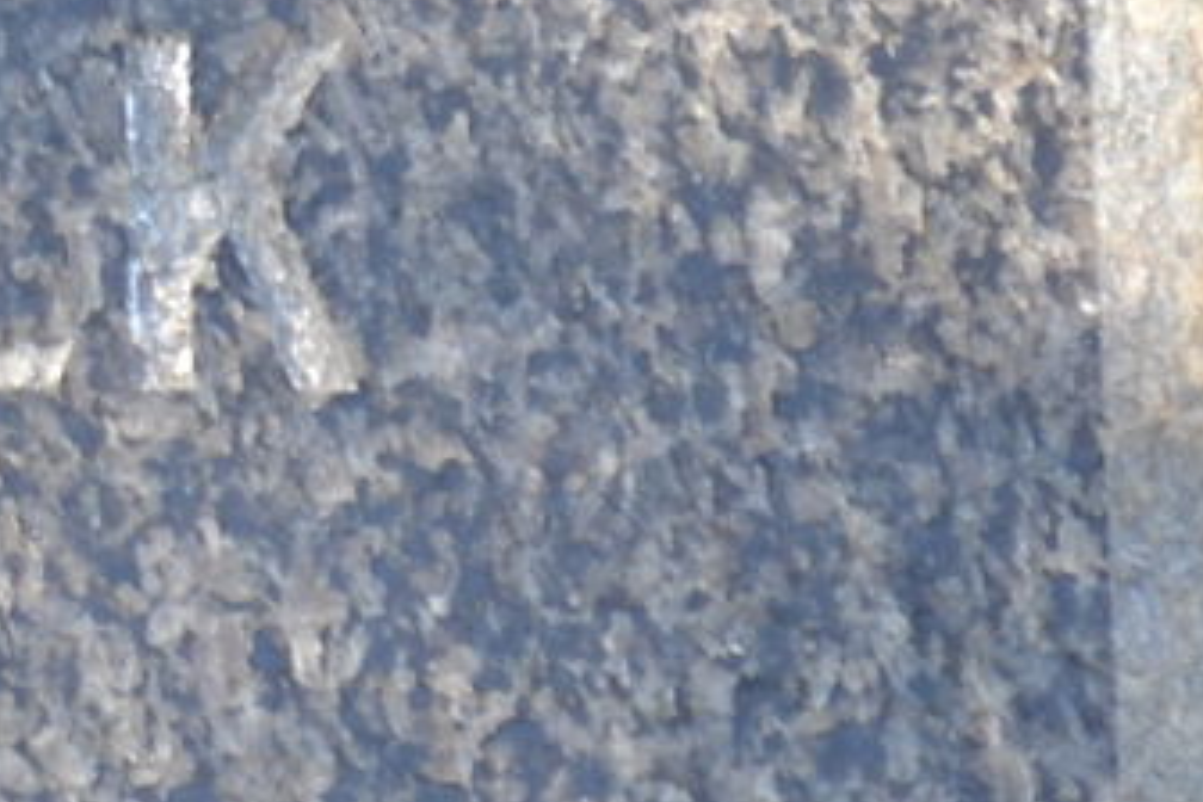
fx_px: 15767
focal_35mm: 472
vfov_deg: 2.9
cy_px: -401
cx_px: -1246
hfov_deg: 4.3
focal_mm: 55
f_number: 5.6
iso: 400
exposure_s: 1/80
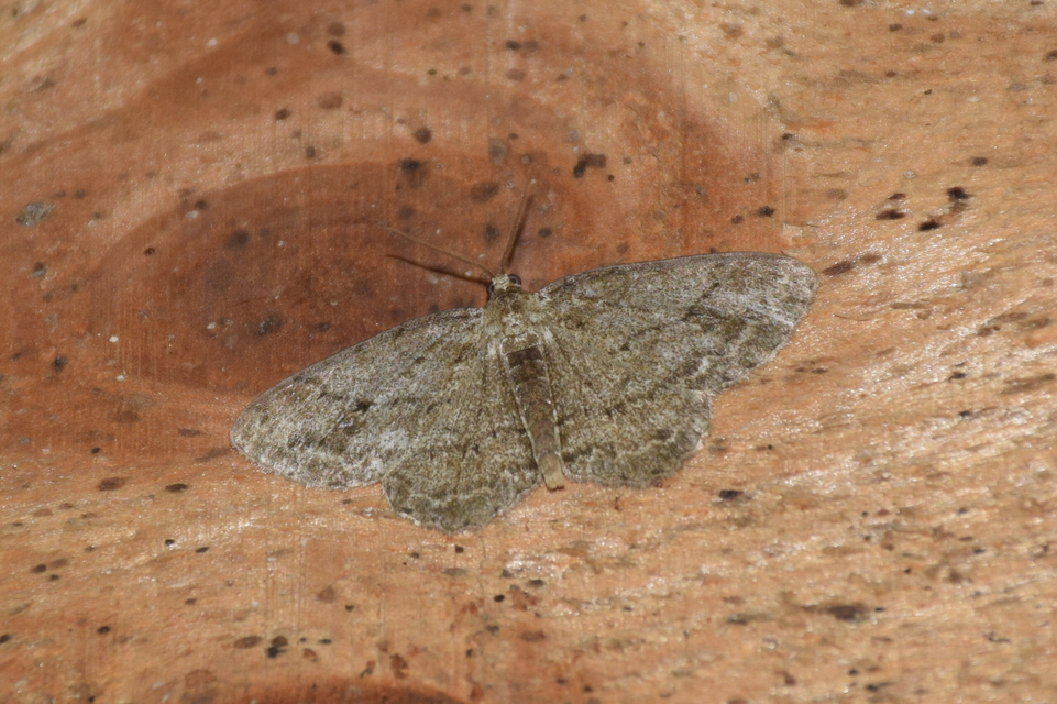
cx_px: 528
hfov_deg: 9.8
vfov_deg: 6.5
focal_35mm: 210
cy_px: 352
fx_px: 6163
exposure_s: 1/60
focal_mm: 140
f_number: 7.1
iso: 320
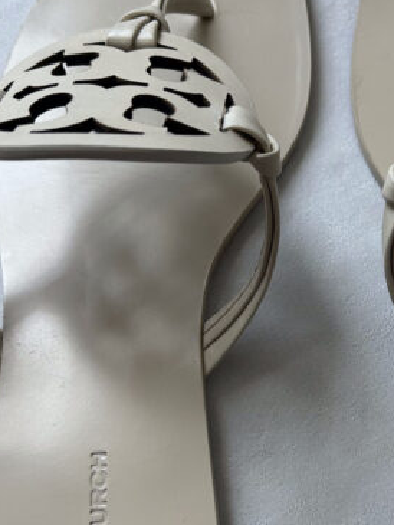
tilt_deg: -69.0
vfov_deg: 33.5
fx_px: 865
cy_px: 341
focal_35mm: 57
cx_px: 335
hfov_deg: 25.1
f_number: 1.5
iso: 40
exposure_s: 1/200
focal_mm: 5.7
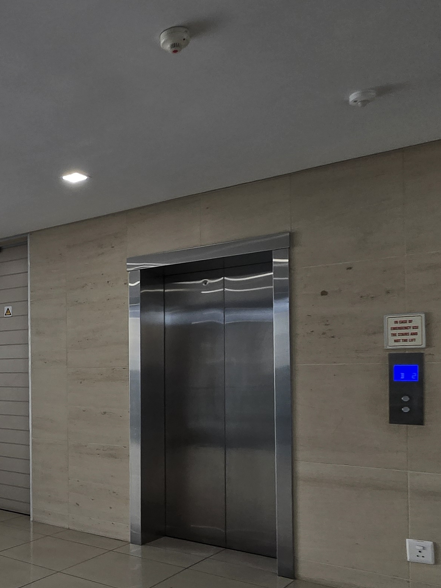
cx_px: 39
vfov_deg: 54.8
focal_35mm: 33
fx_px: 561
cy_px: 366
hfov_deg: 39.6
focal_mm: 1.7
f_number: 2.2
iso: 40
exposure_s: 1/50
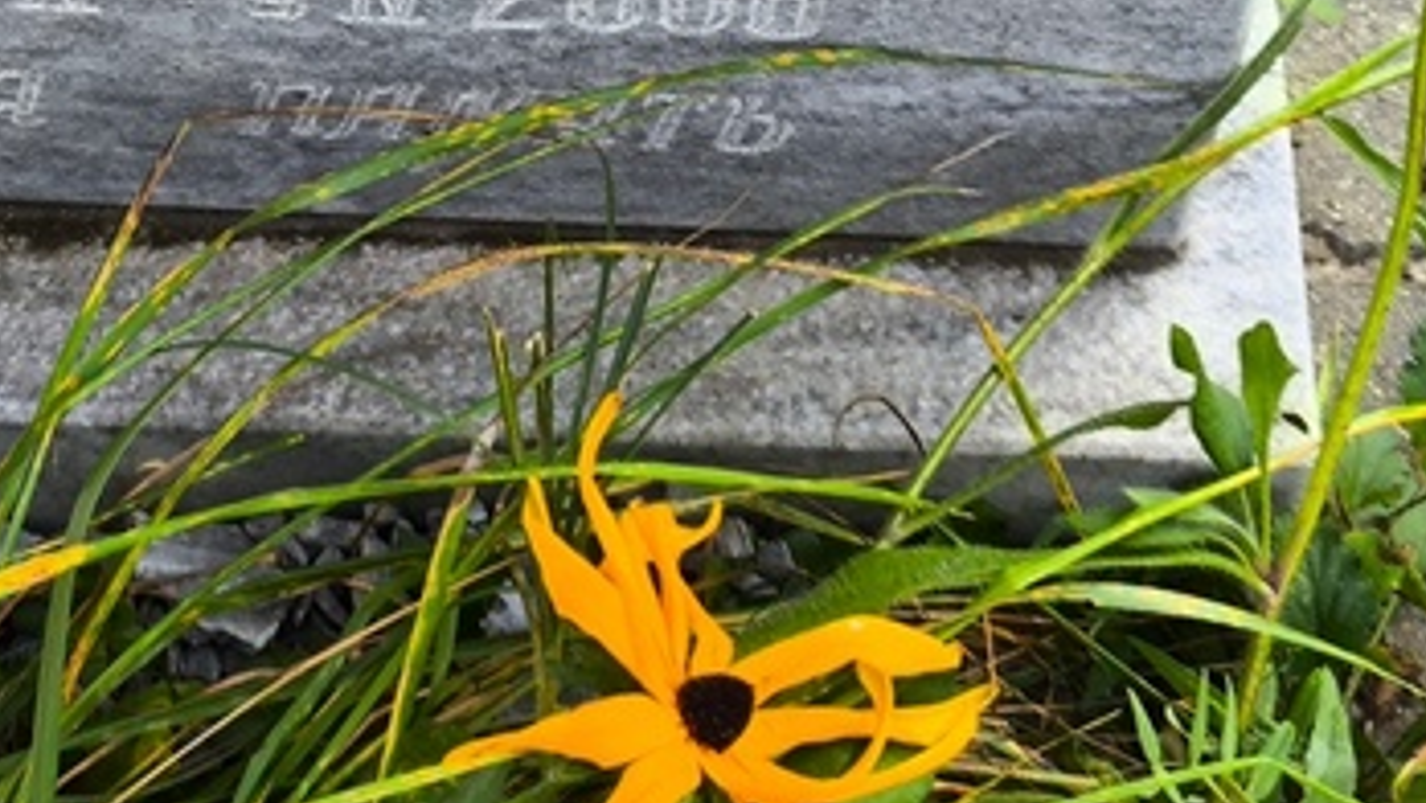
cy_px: -311
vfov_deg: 9.5
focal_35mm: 125
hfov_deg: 17.0
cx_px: 318
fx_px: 4728
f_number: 1.7
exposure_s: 1/121
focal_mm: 4.71
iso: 50
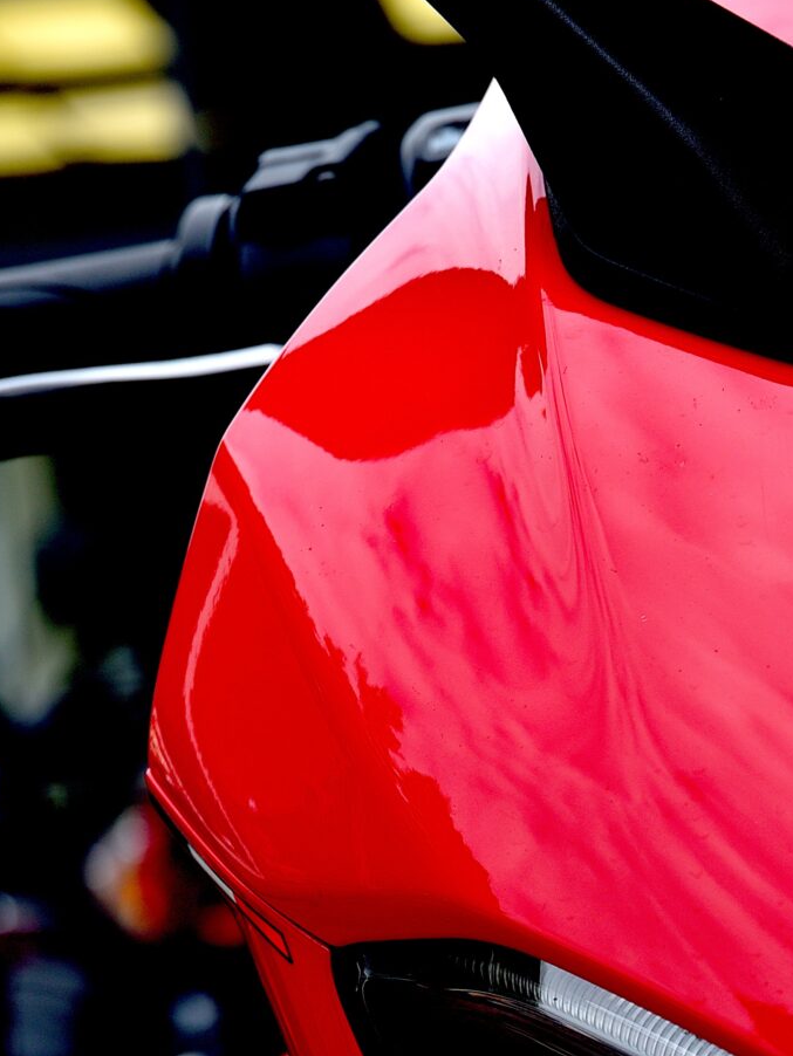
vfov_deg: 10.2
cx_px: 635
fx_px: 5831
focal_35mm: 191
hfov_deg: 7.8
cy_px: 1151
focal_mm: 70
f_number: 6.3
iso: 100
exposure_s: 1/160
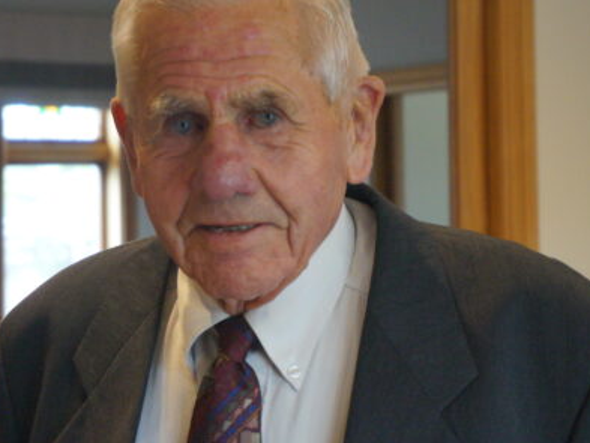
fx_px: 1875
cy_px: 155
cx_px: 173
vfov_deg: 13.5
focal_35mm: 110
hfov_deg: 17.8
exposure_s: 1/100
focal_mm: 50
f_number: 5.6
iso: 3200
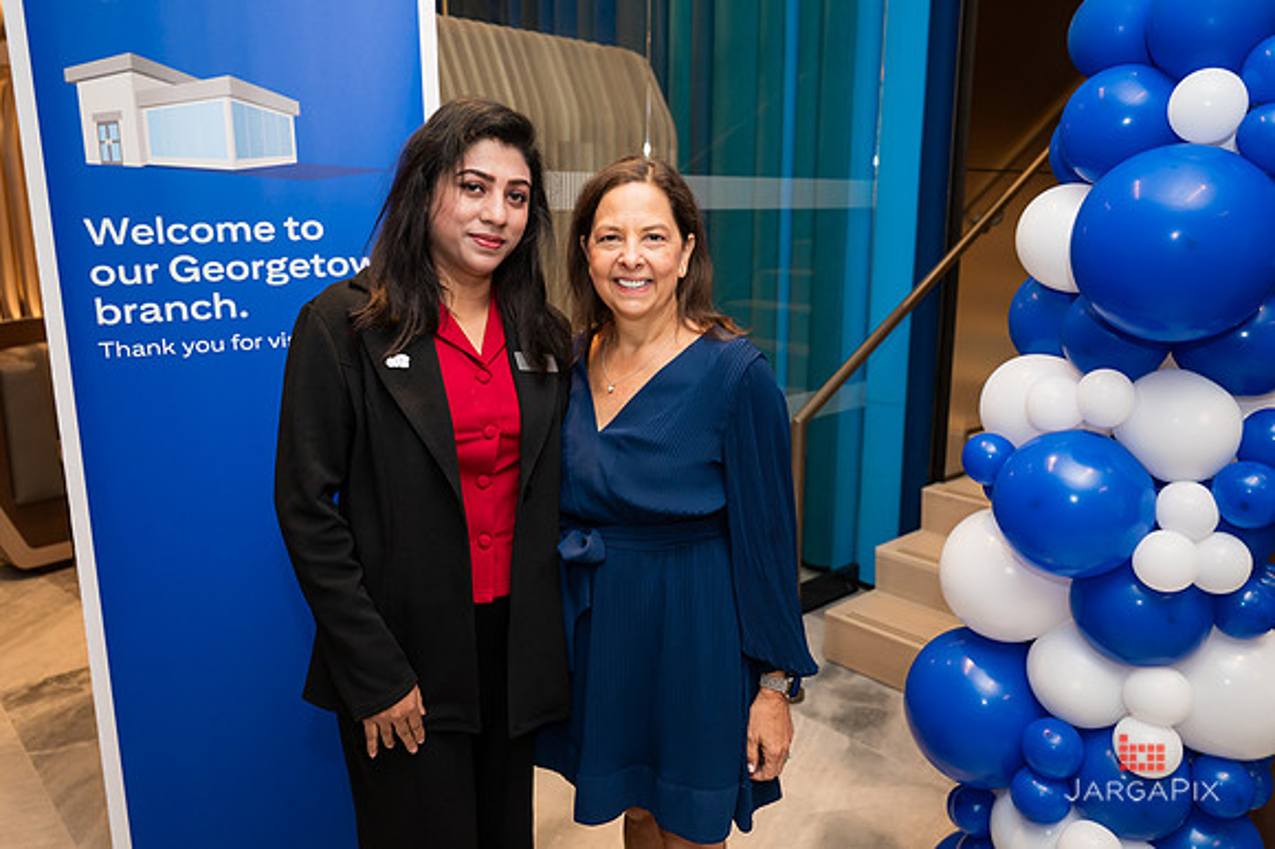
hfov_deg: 65.3
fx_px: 995
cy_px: 414
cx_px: 632
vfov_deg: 46.2
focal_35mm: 28
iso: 400
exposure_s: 1/160
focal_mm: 27
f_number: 3.2
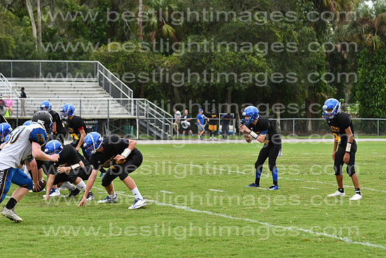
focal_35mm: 221
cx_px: 201
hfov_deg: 9.3
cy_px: 124
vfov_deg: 6.2
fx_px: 2371
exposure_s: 1/2000
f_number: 3.5
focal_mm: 140
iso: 800
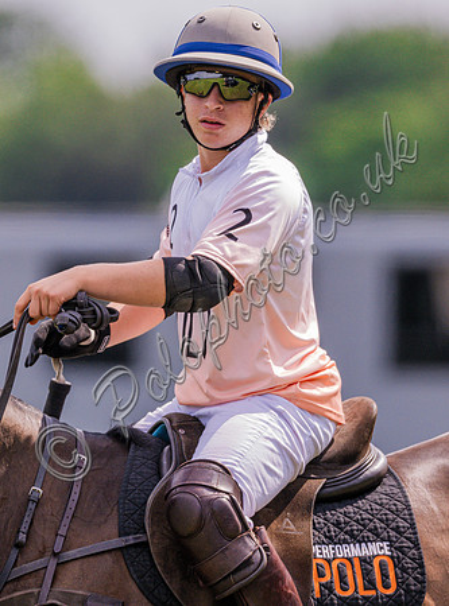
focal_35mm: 983
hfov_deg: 1.5
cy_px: 196
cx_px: 170
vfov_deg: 2.0
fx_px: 17145
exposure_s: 1/2000
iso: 400
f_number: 4
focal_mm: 500
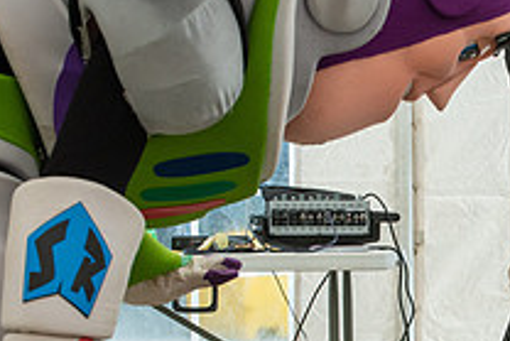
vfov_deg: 11.6
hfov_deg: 17.0
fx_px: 1673
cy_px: 276
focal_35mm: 118
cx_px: 483
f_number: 8
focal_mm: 32
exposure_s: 1/320
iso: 320
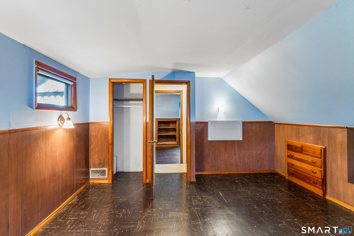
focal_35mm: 17
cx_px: 177
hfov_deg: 92.6
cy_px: 118
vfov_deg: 69.8
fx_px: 169
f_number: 13
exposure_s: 1.3
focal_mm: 17.2
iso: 400
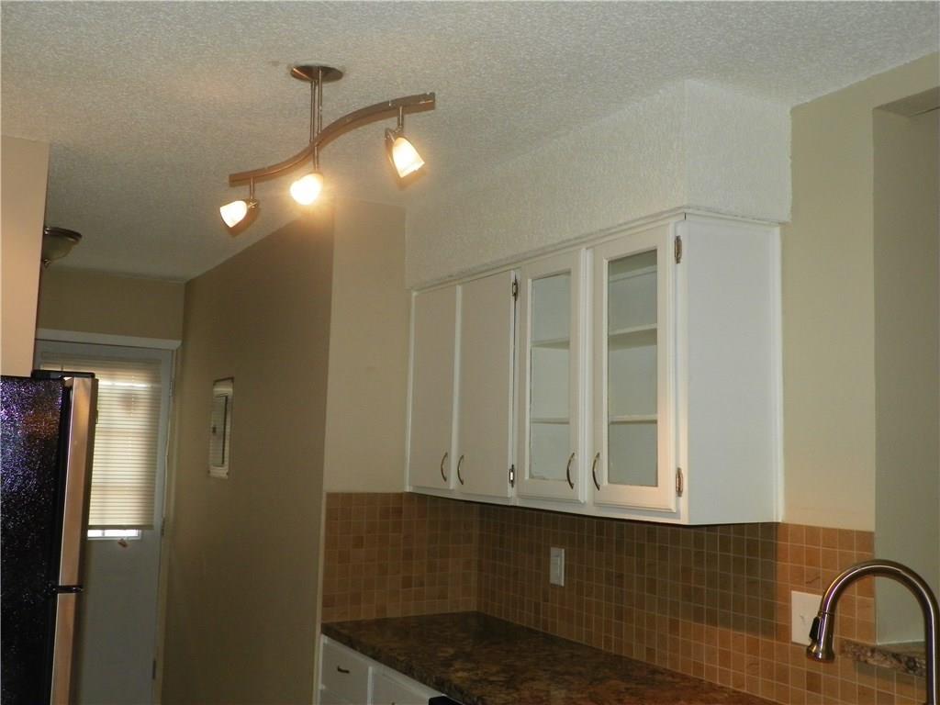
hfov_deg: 52.6
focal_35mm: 35
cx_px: 470
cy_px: 352
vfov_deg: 40.7
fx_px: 950
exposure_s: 1/125
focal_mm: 6.2
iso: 200
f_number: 3.2
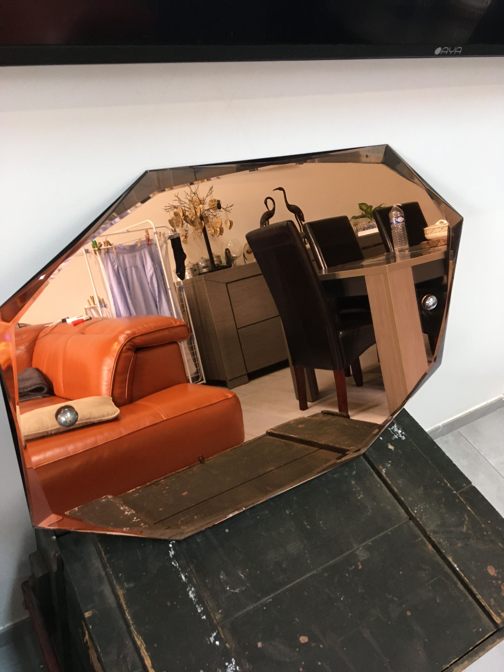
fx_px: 563
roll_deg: -12.9
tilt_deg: -41.4
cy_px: 336
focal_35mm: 29
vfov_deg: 61.7
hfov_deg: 48.2
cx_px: 252
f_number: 2.2
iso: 160
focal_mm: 4.15
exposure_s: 1/33
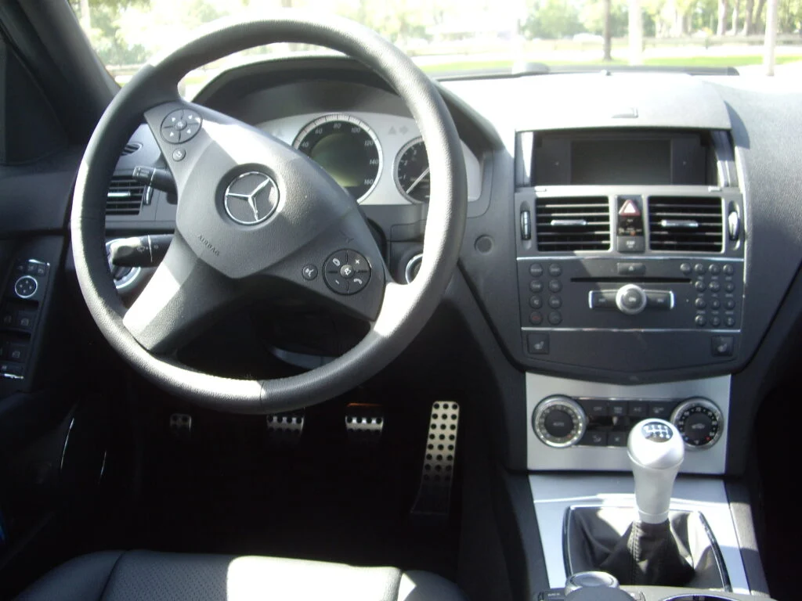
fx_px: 880
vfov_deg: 37.7
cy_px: 300
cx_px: 401
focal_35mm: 38
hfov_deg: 49.0
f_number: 2.8
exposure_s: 1/60
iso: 100
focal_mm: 7.9
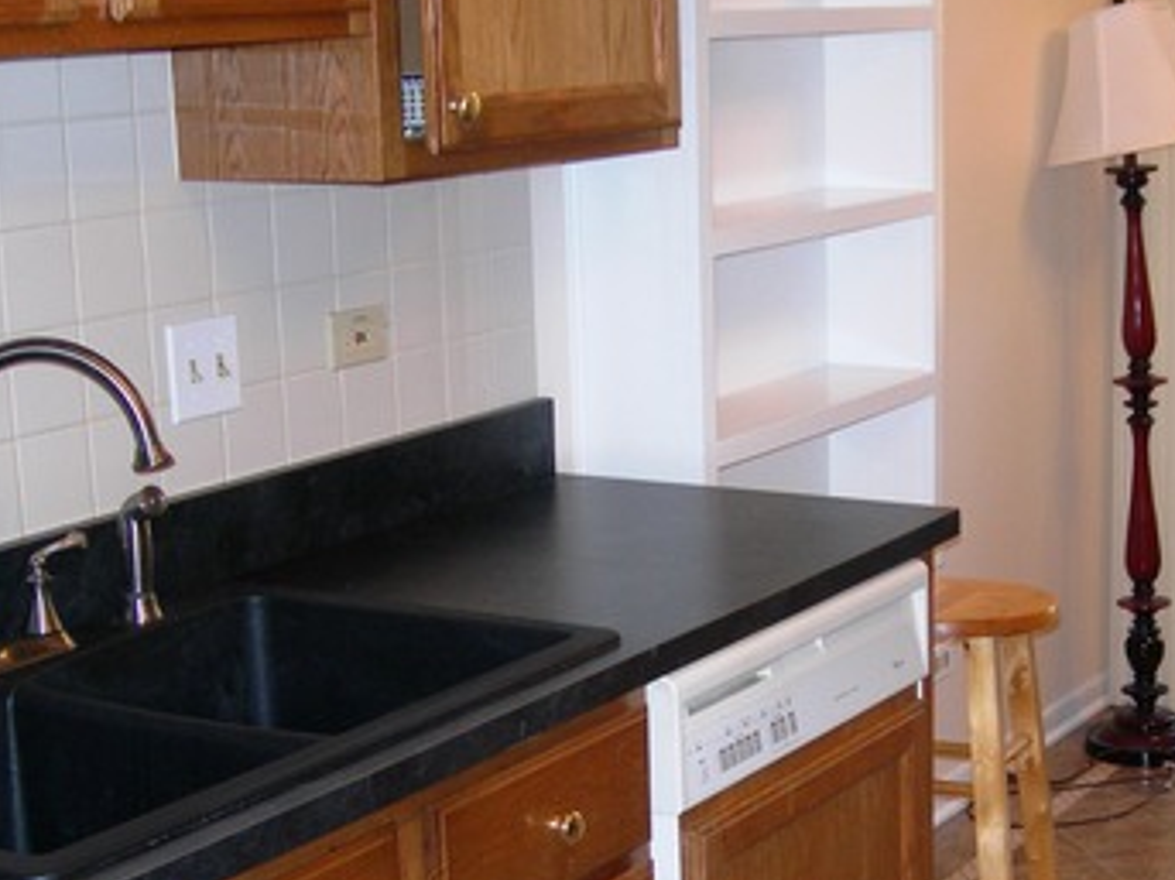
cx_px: 784
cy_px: 657
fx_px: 2409
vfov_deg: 20.6
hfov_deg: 27.2
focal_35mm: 71
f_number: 2.8
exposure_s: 1/60.1
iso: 94
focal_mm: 7.8
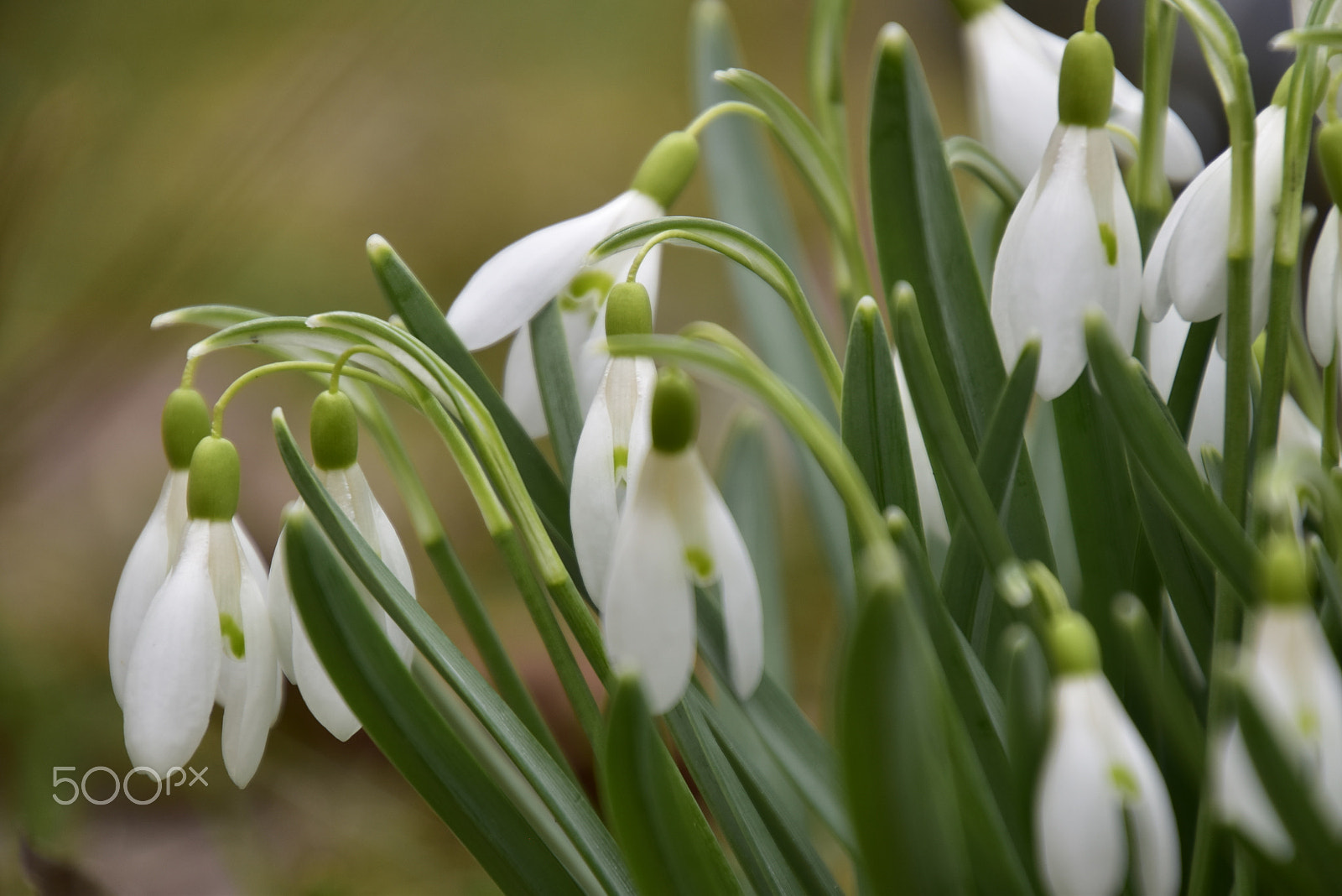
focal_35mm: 450
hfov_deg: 4.6
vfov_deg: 3.1
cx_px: 671
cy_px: 448
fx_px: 16780
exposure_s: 1/500
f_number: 6.3
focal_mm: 300
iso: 360
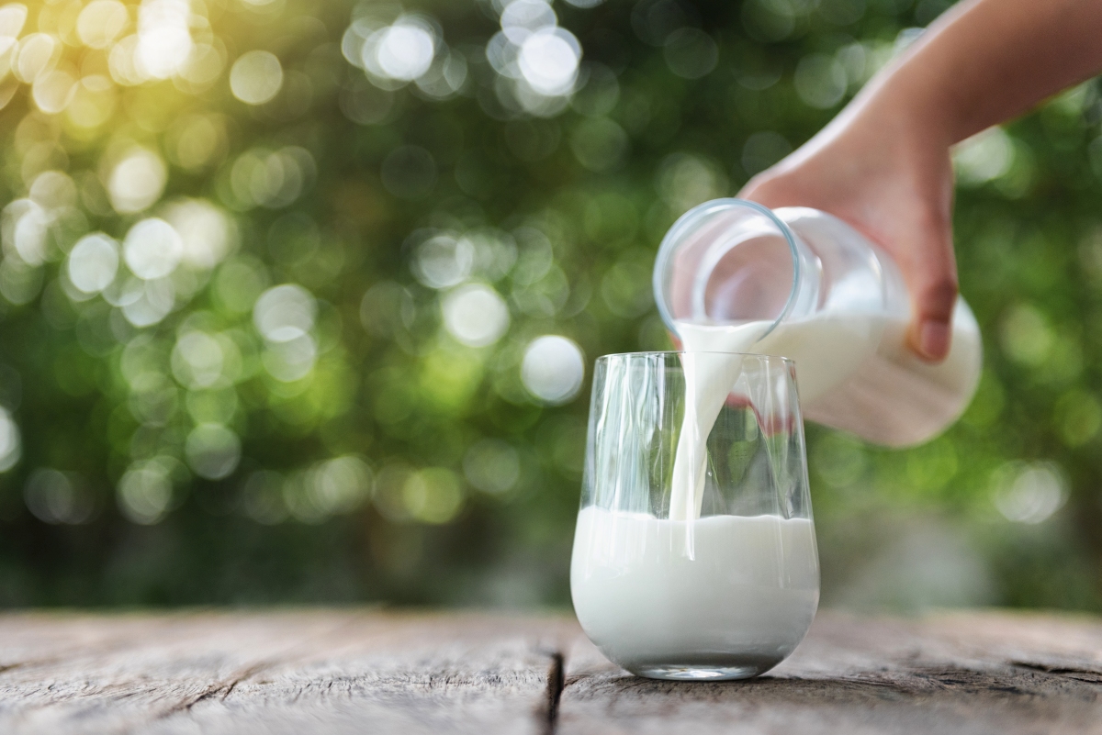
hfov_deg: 30.5
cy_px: 368
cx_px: 551
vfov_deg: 20.6
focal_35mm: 66
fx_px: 2021
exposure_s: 1/640
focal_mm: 66
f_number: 3.2
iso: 640
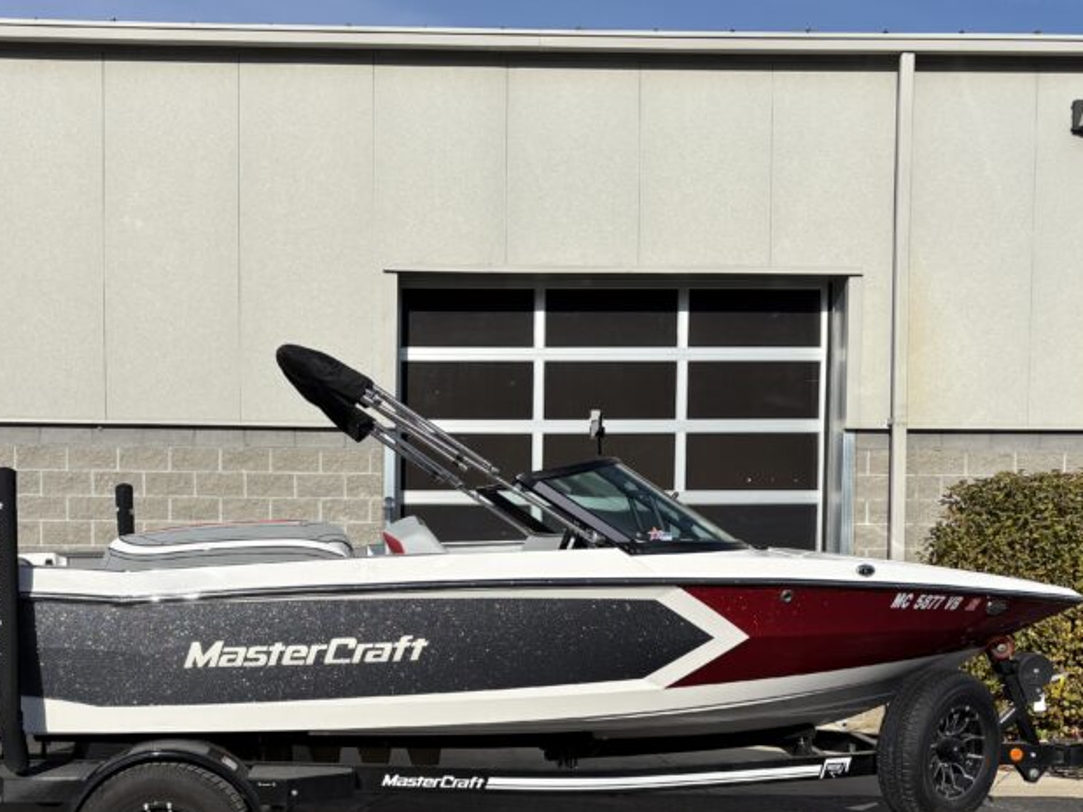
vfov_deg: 33.1
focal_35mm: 43
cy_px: 583
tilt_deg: -1.5
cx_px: 399
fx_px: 1345
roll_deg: -0.5
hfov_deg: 43.5
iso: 50
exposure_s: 1/7813
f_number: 1.6
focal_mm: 5.96
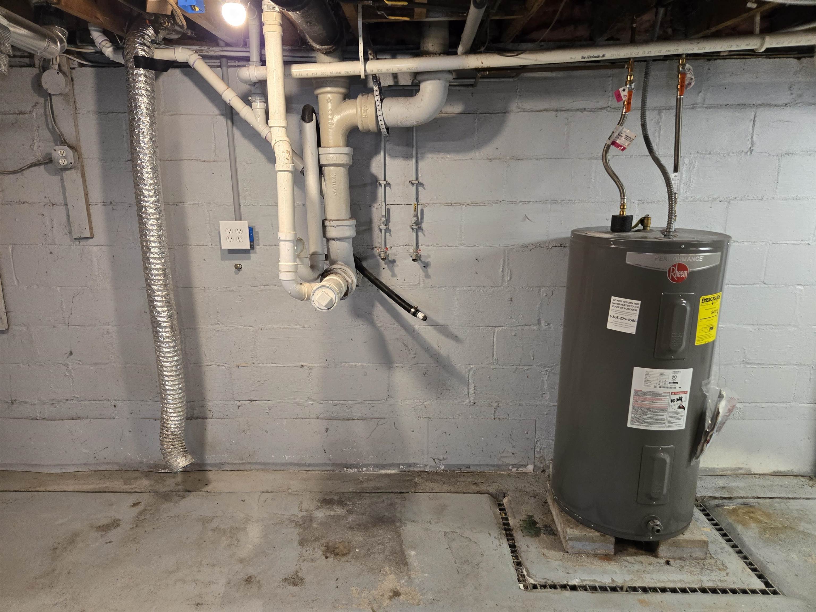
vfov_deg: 58.9
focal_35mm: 23
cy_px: 306
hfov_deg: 73.9
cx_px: 408
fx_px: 542
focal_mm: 5.4
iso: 500
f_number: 1.8
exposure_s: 1/120
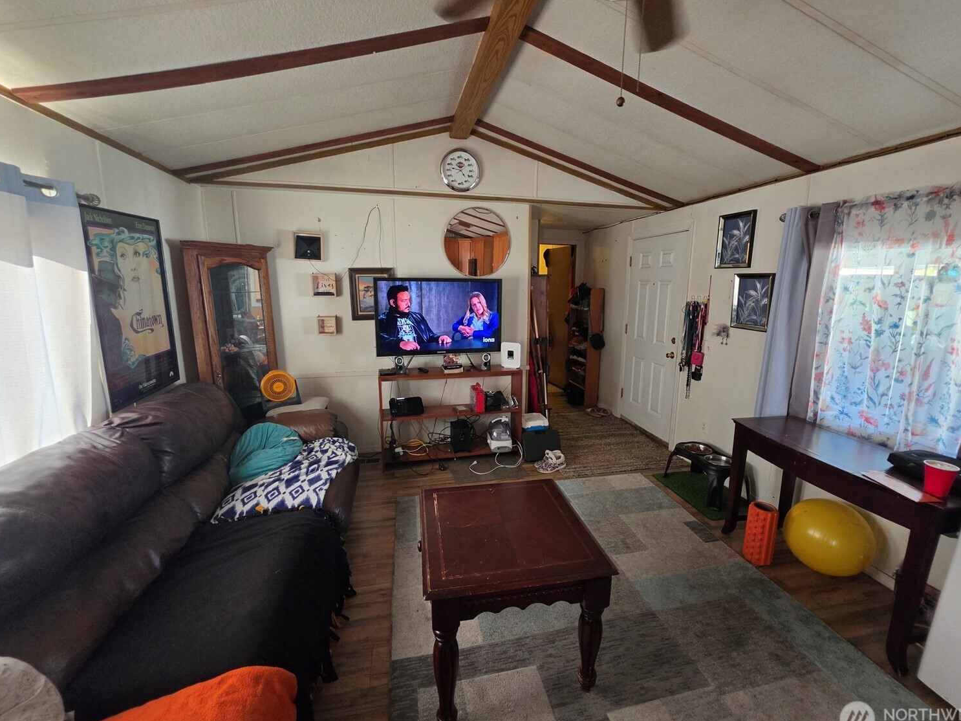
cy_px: 357
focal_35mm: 14
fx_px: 389
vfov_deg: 85.7
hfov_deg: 102.1
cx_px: 490
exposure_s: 1/60
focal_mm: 2.2
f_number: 1.9
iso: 320
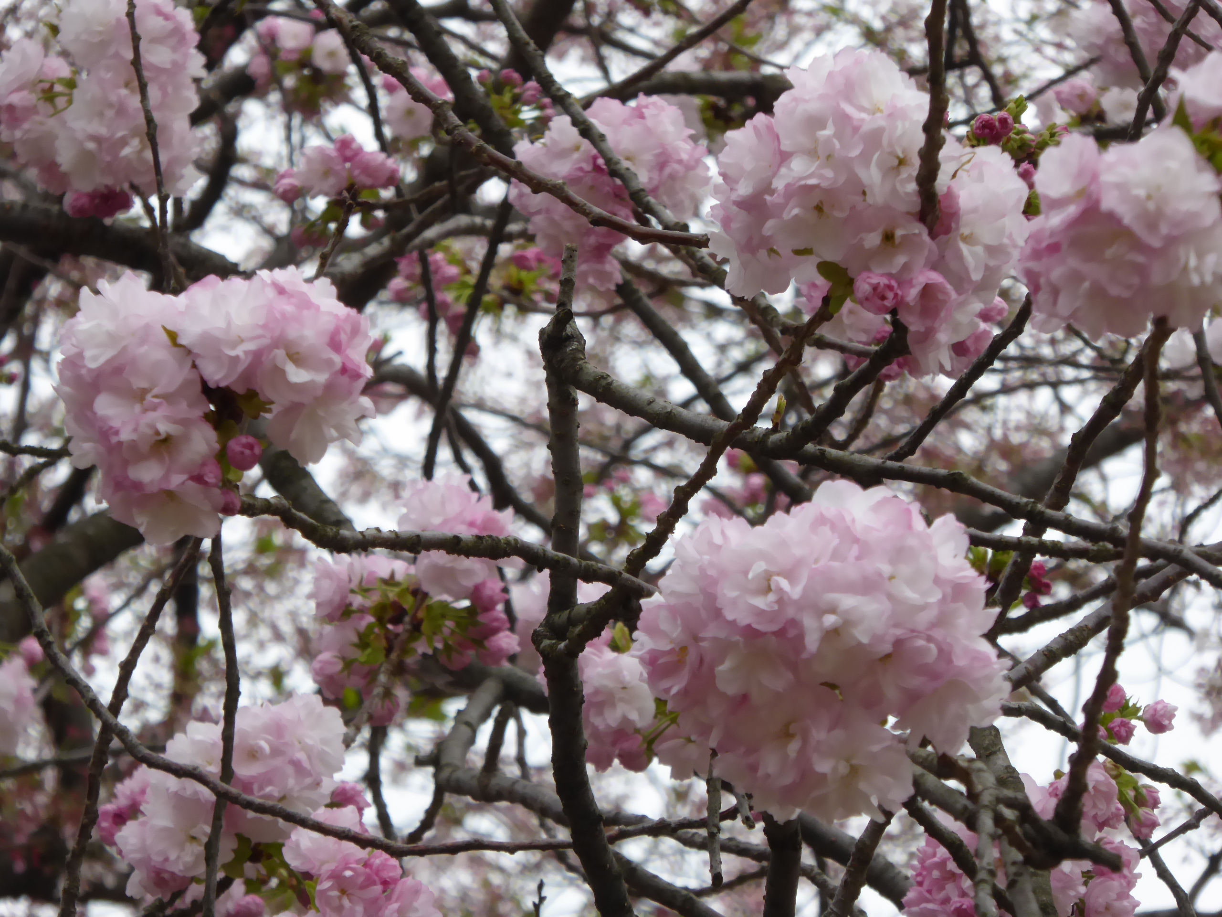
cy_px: 458
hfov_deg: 6.7
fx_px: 10379
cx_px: 611
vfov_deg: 5.1
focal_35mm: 294
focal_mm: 47.5
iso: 200
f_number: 5.6
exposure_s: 1/320
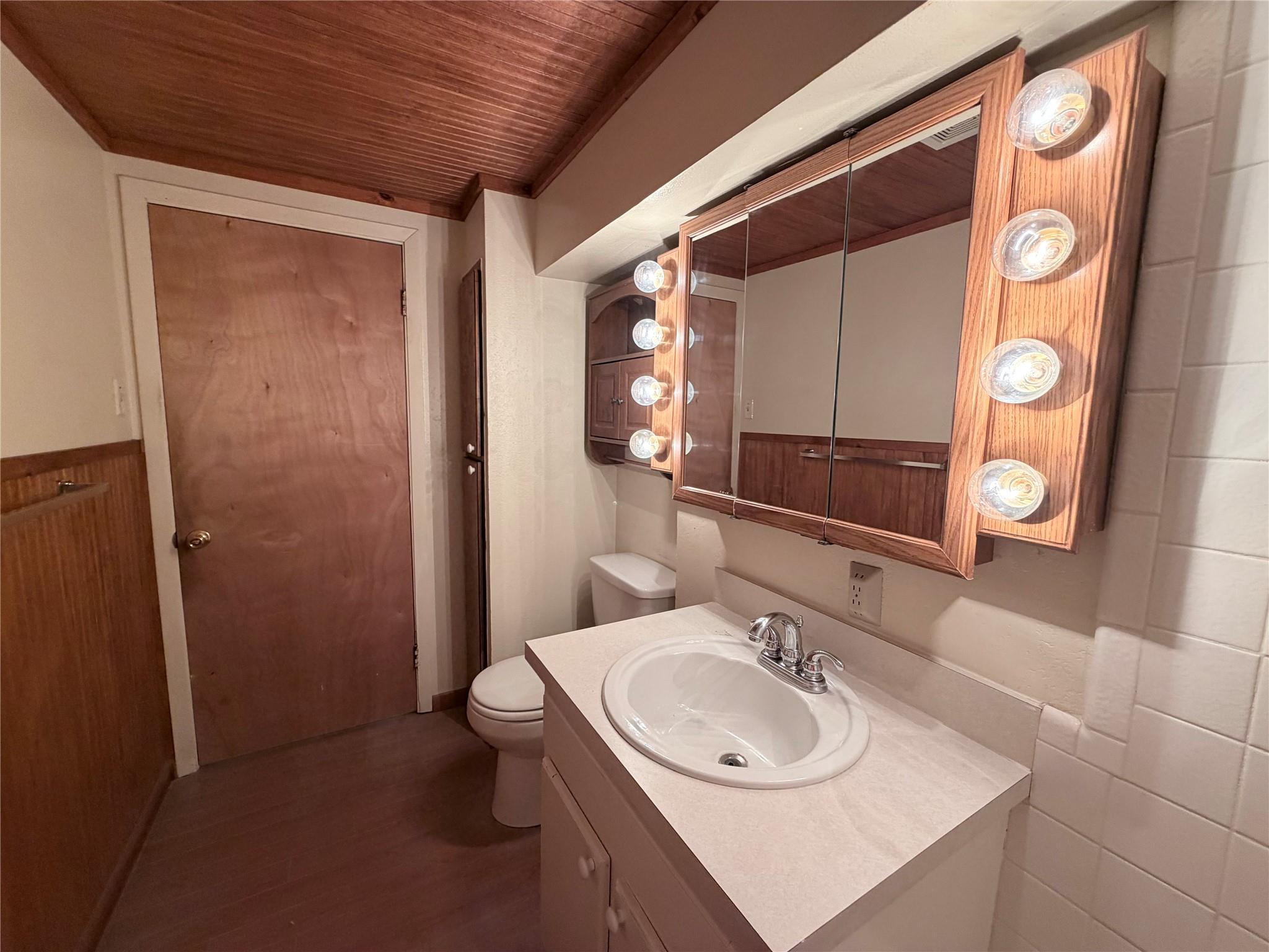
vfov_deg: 85.7
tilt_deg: -5.9
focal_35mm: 14
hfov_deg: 102.1
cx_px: 634
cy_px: 476
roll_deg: -1.3
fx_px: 513
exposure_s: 1/60
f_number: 2.2
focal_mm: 2.22
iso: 200
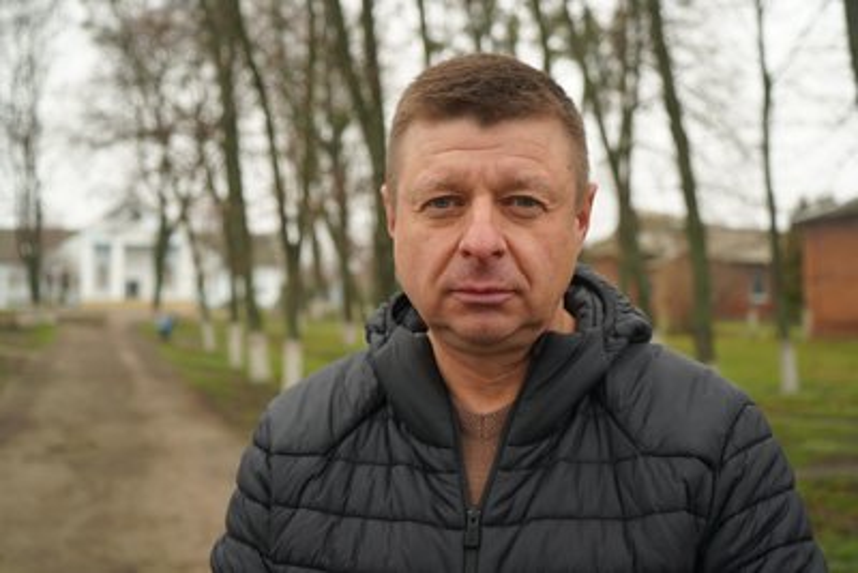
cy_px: 286
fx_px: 930
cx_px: 429
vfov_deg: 34.2
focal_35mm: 39
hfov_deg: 49.5
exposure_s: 1/160
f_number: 4
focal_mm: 39
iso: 250
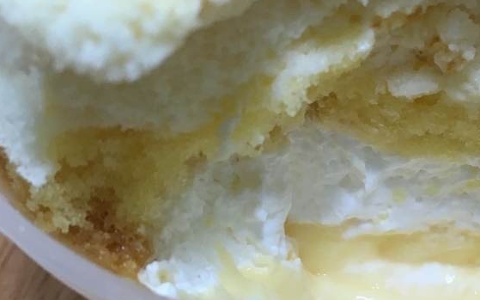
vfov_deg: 19.7
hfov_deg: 30.4
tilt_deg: -50.8
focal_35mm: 66
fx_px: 863
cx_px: 380
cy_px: 165
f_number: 2.2
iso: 64
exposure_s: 1/30
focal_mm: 4.15
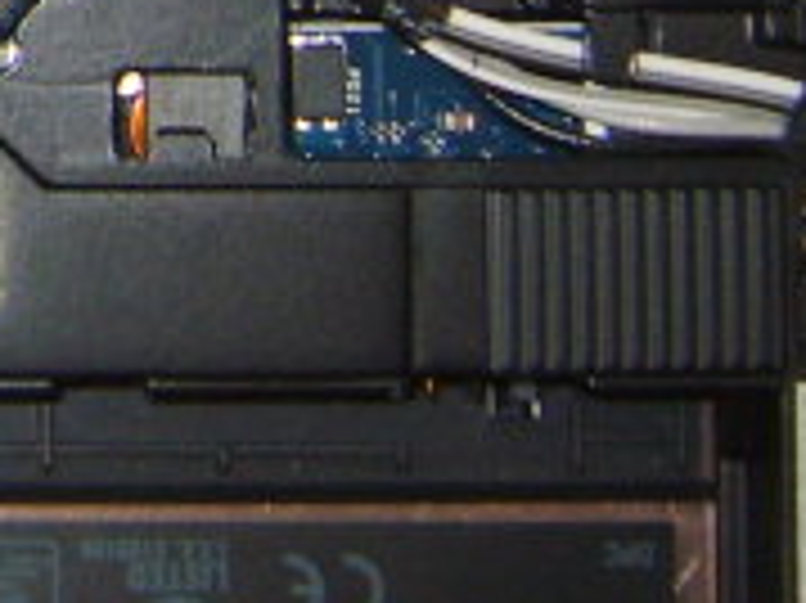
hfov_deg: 9.4
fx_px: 4654
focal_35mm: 200
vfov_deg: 7.1
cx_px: -684
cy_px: -675
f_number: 2.8
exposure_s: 1/30
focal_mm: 7.4
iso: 100
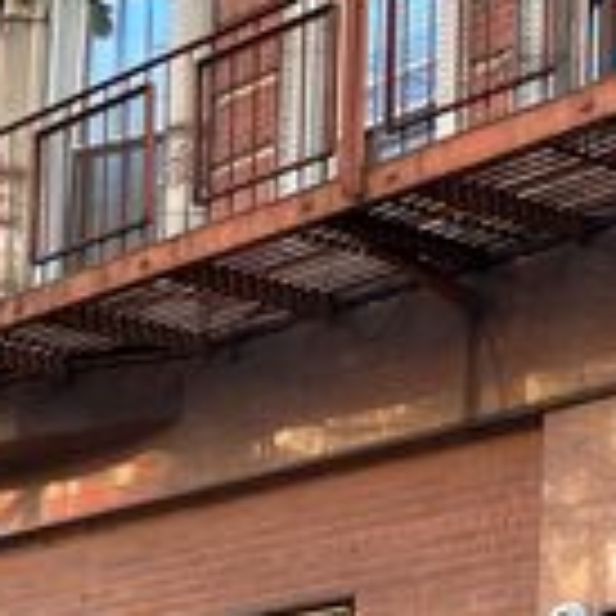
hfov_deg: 17.4
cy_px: 713
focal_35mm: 90
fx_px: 1812
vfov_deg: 18.4
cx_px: 917
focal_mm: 3.99
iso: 80
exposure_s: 1/120
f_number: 1.8
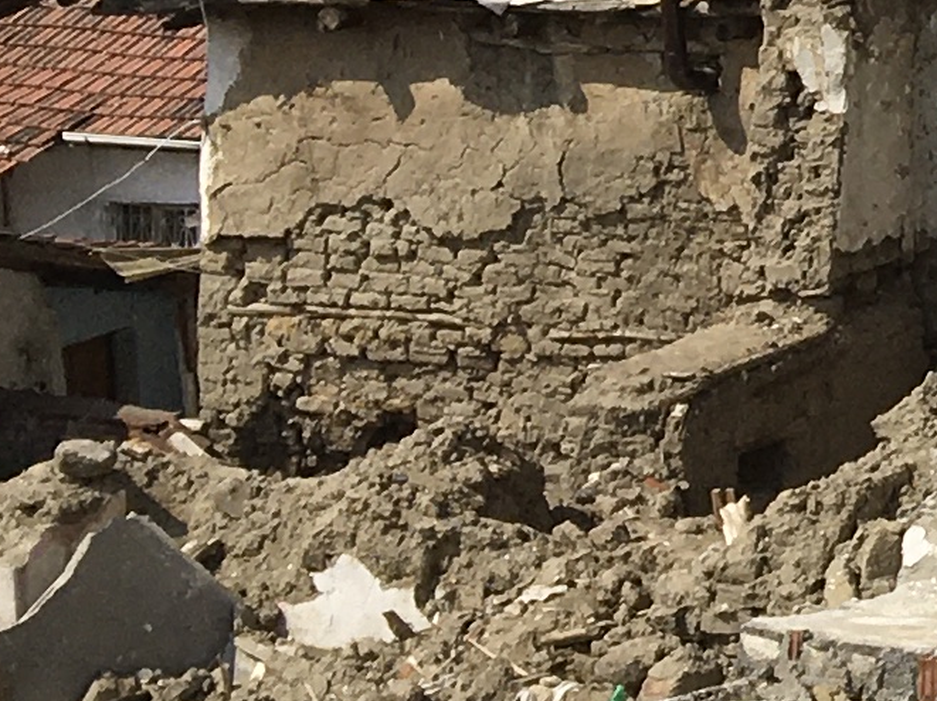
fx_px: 4789
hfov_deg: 9.6
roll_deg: -1.3
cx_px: 2428
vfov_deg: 8.3
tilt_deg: -4.8
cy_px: -227
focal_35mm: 177
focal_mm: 4.15
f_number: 2.2
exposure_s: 1/2747
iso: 25
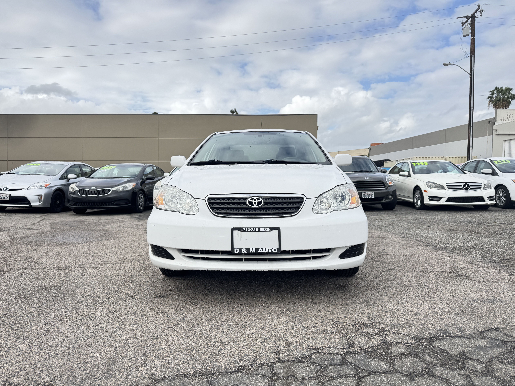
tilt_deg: -2.7
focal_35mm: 24
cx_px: 258
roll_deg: -0.9
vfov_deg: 56.8
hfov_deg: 71.6
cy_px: 193
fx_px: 357
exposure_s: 1/1980
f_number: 1.78
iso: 80
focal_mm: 6.76
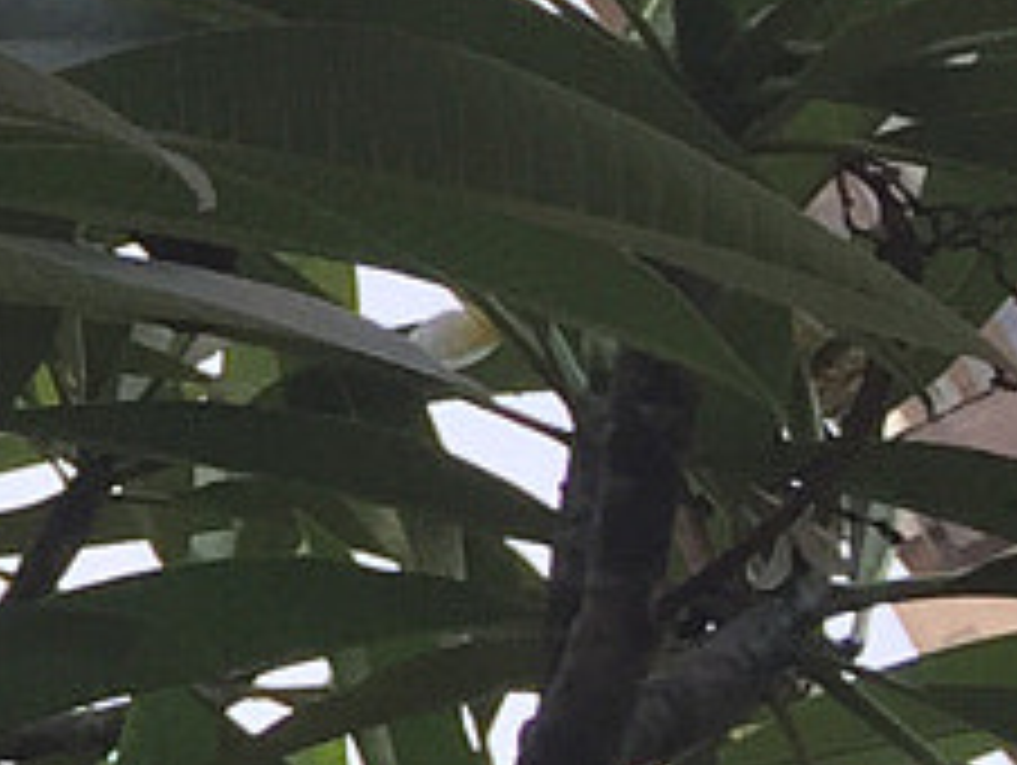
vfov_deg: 7.2
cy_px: 144
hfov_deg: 8.1
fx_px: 6029
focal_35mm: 205
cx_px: -2124
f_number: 2.2
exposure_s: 1/319
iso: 32
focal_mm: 4.15
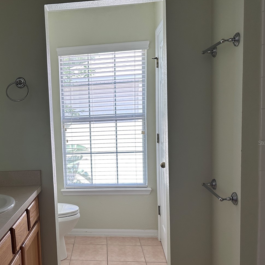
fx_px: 303
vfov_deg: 47.2
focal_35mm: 35
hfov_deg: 45.5
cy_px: 143
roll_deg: +1.5
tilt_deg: -4.6
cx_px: 66
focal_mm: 6.86
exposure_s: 1/120
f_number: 1.78
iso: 125
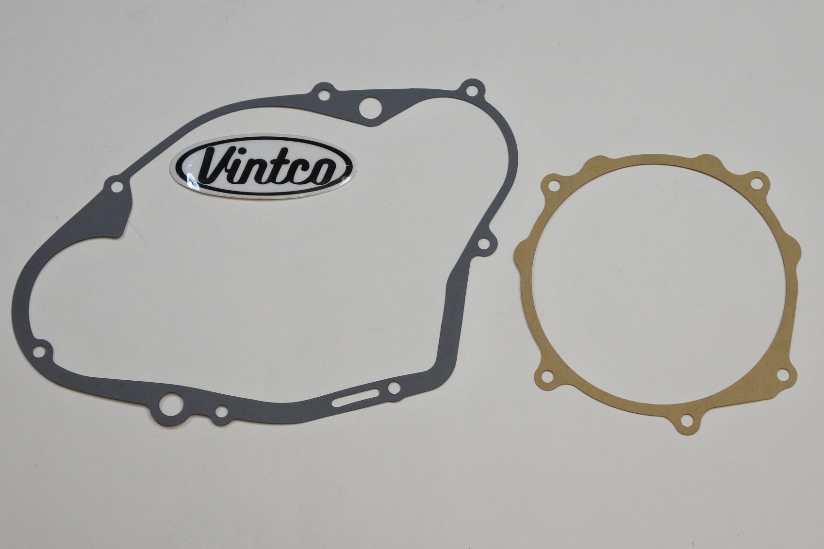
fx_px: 1282
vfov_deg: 24.2
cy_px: 274
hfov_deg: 35.6
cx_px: 412
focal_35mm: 56
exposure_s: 1/125
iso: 640
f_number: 4.8
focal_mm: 21
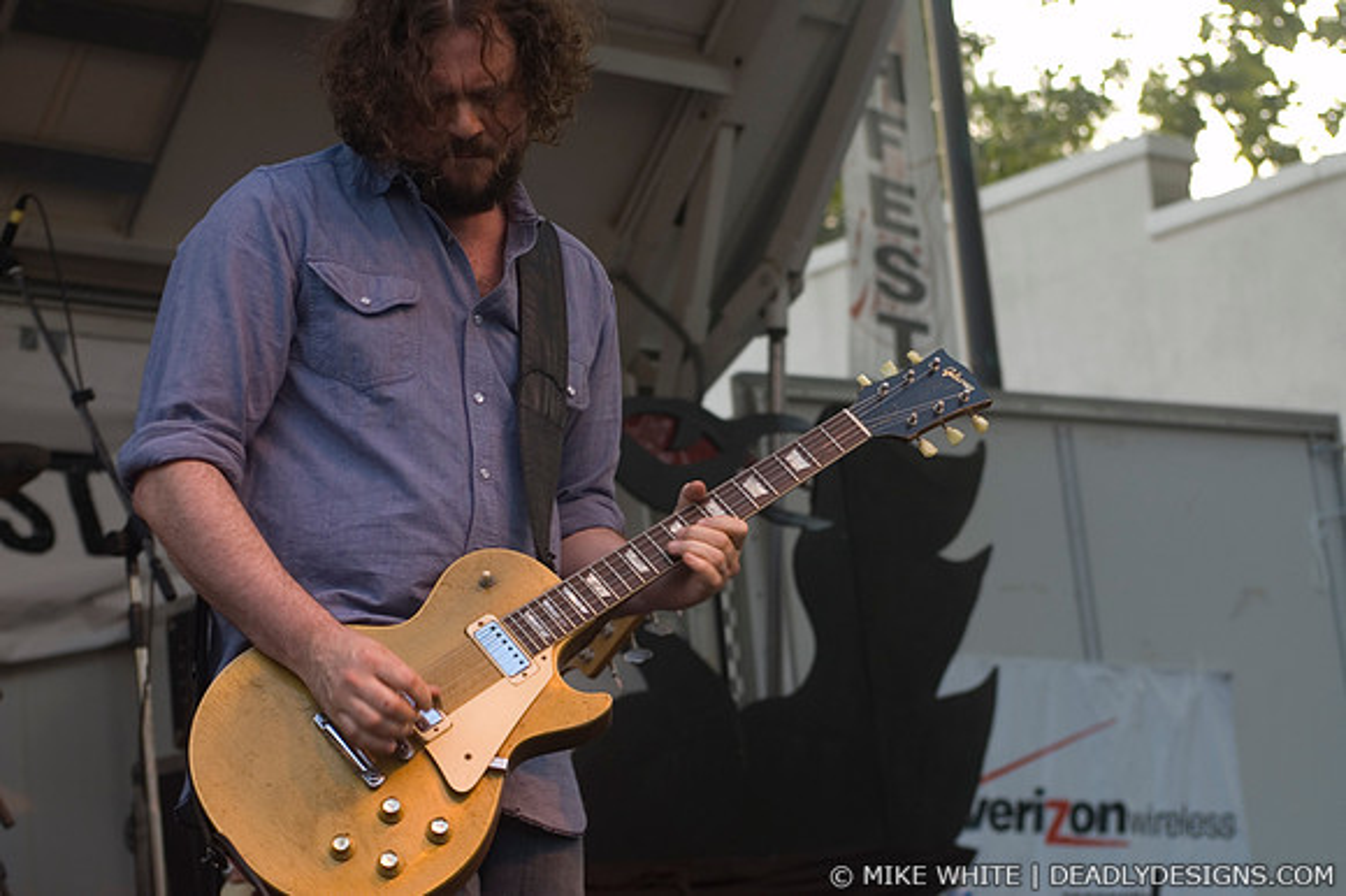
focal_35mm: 87
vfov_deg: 15.7
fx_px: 3251
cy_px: 448
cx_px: 673
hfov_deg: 23.4
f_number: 4
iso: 200
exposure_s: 1/125
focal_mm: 58
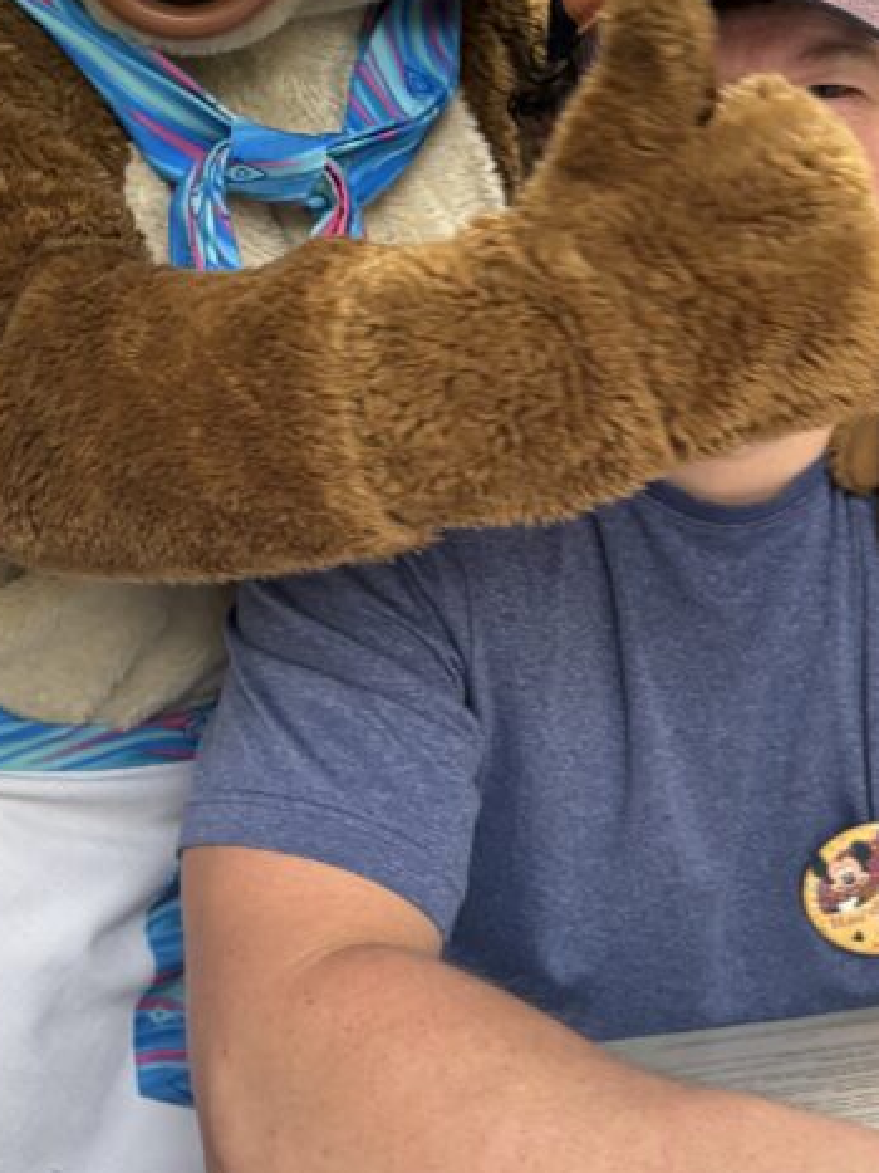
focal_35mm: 57
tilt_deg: -0.9
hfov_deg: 25.6
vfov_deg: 33.3
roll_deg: +2.7
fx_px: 1931
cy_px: 327
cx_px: 445
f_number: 1.6
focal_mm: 5.96
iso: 160
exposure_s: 1/60
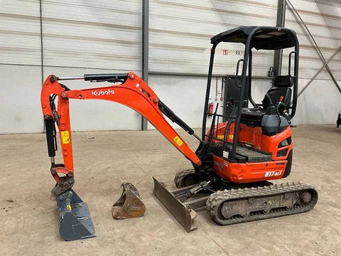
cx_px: 170
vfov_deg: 48.2
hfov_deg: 61.7
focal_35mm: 29
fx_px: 286
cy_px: 128
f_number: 1.8
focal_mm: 3
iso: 200
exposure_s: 1/60
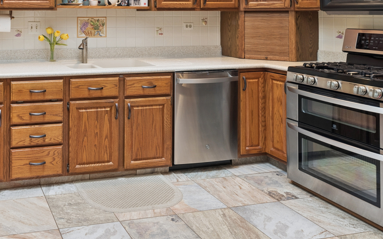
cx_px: 42
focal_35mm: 33
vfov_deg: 34.8
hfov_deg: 51.7
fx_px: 344
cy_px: 0
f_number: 8
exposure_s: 1/25
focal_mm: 17
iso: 200
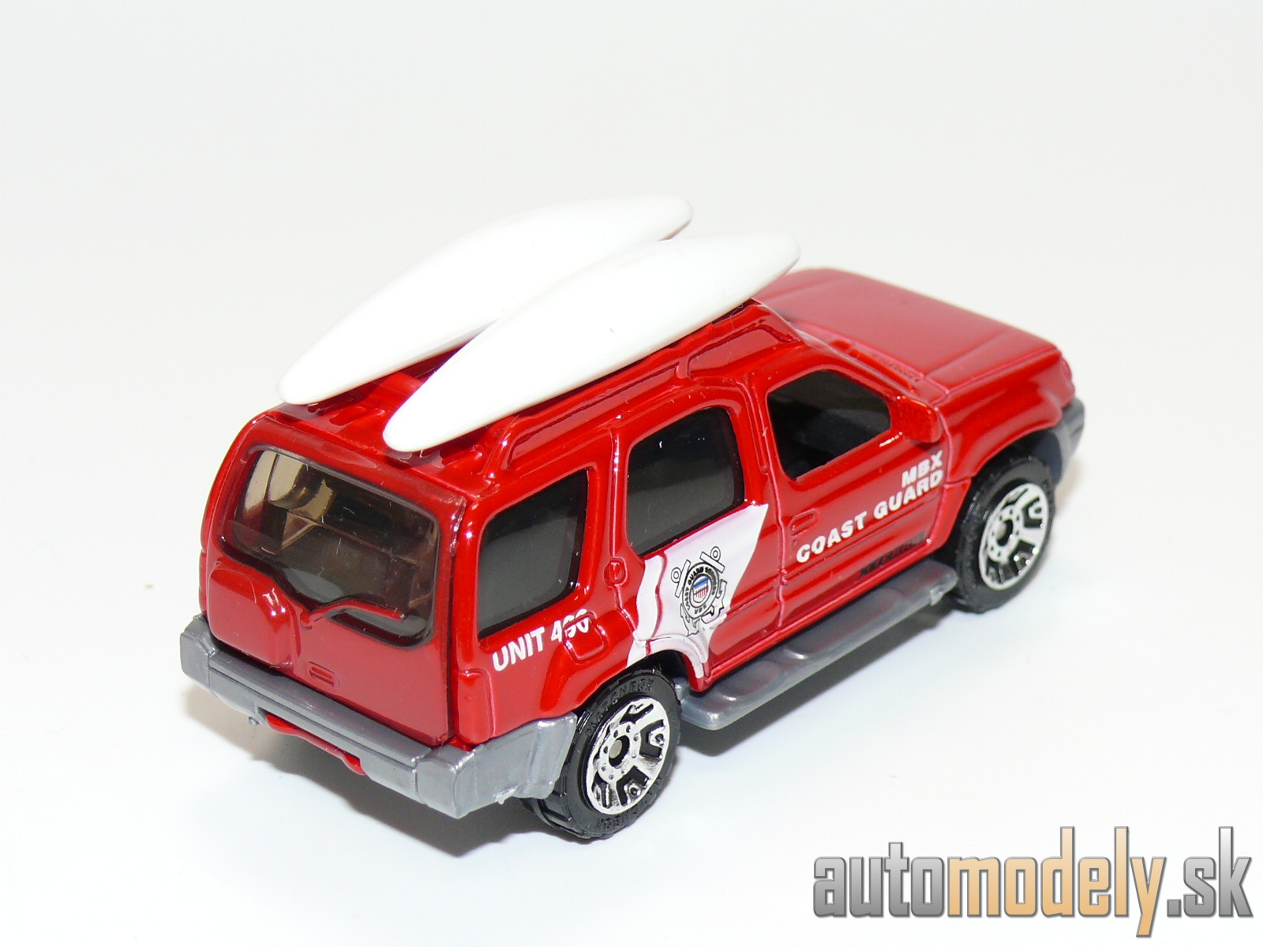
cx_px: 632
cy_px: 474
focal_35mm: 95
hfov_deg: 20.7
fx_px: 3466
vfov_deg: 15.6
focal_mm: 12.9
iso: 100
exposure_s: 1/30
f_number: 4
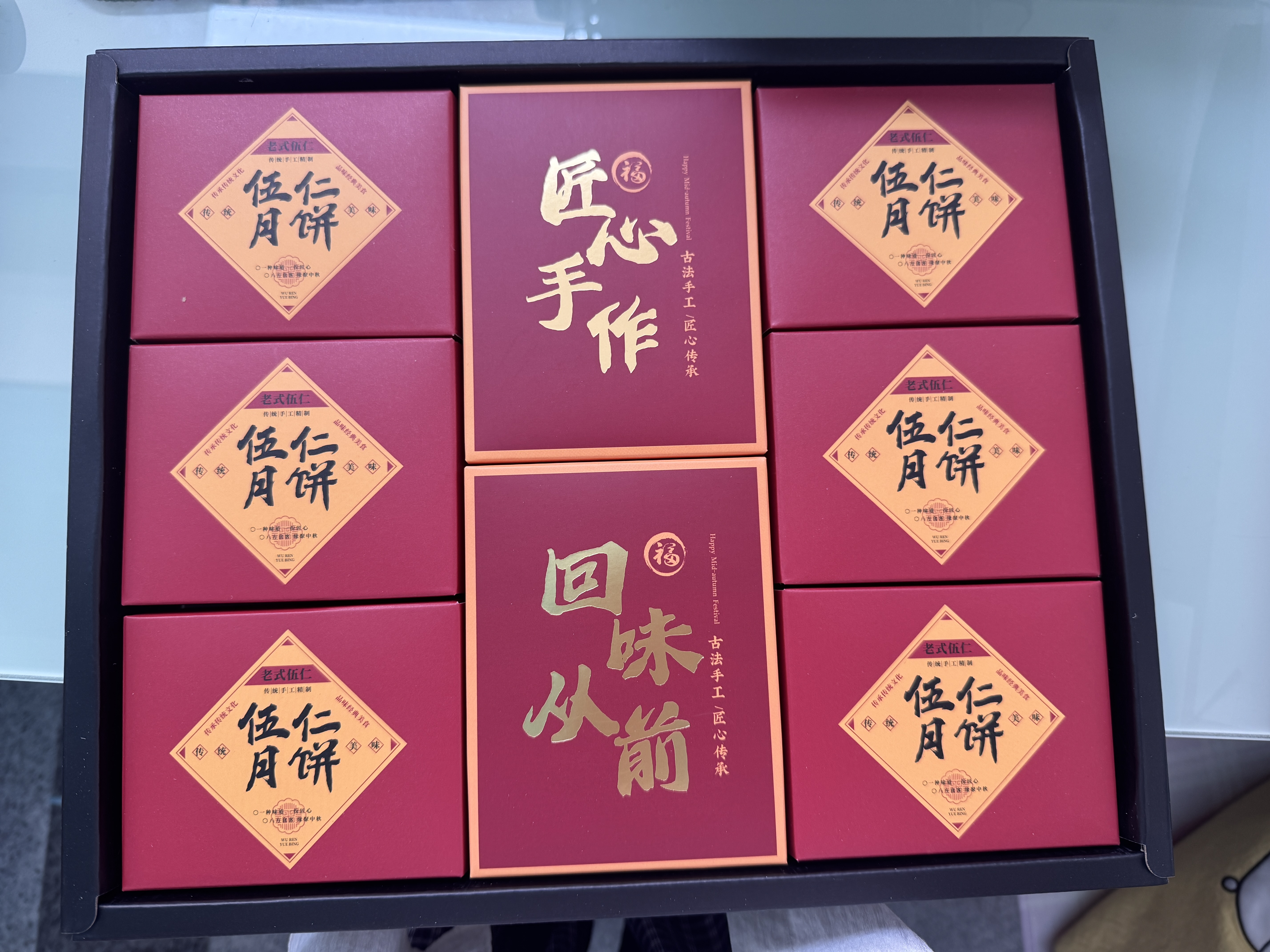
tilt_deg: -83.7
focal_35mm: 24
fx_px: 881
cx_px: 635
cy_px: 476
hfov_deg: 71.6
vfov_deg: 56.8
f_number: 1.78
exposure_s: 1/121
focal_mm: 6.76
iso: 125
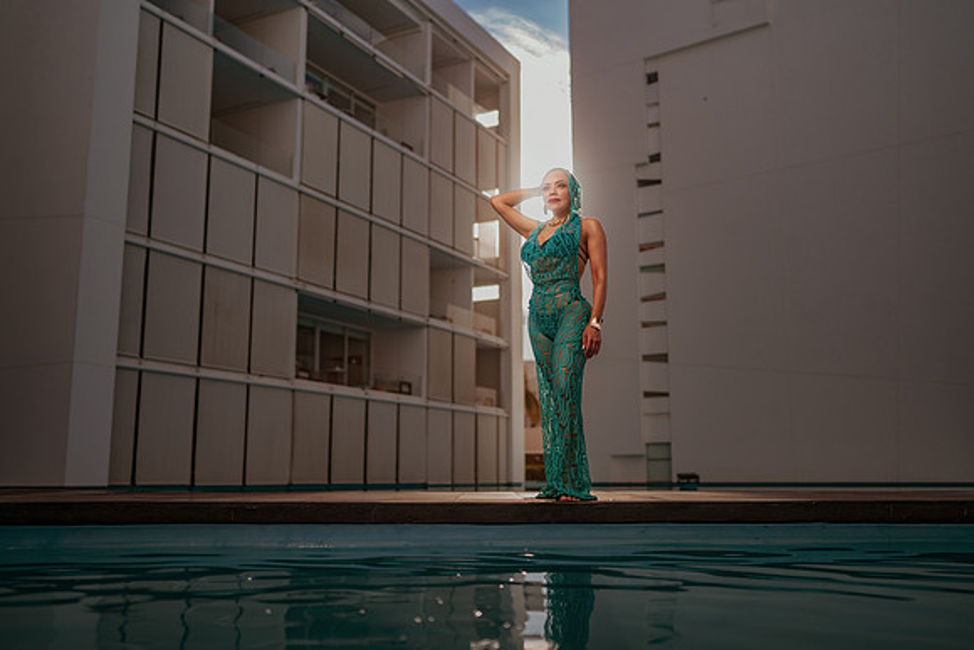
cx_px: 487
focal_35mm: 35
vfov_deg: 37.9
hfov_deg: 54.4
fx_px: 947
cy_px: 325
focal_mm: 35
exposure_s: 1/6400
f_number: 1.8
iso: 200
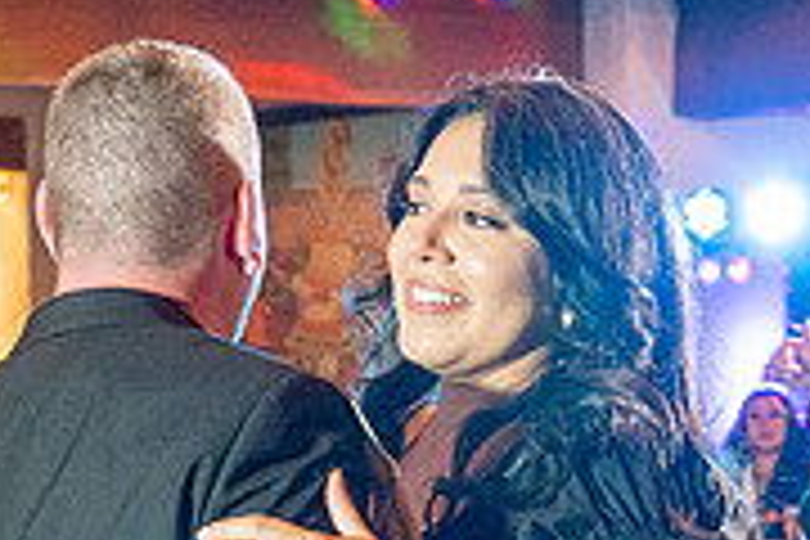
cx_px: 269
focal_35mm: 108
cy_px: 492
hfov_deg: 18.9
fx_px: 2430
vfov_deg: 12.6
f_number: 2.8
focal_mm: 24
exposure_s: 1/160
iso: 1600
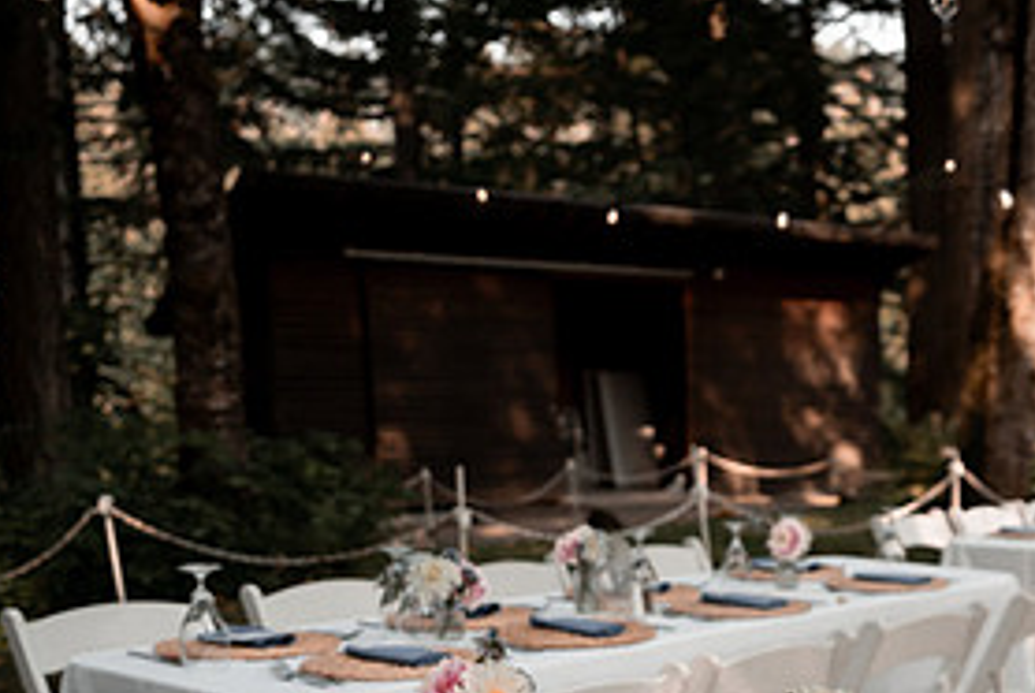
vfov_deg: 25.6
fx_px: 1439
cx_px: 1057
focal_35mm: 50
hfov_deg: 35.4
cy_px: 702
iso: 250
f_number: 2.8
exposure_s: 1/800
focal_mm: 24
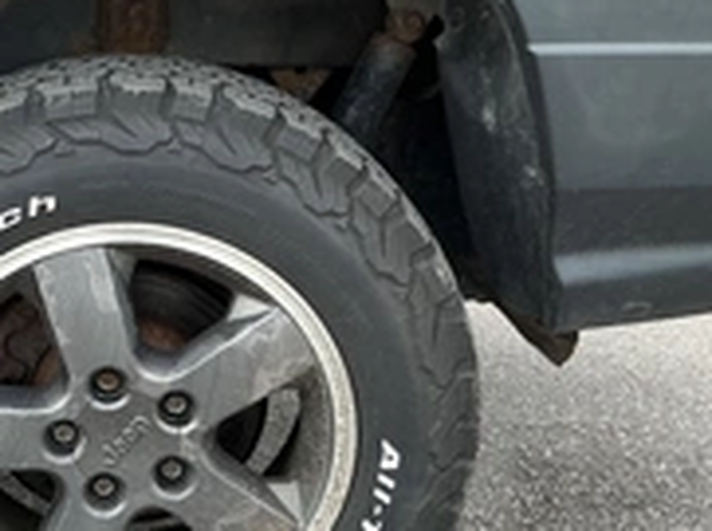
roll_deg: -1.2
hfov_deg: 30.3
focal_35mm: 62
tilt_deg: -18.3
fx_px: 1273
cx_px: 122
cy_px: 338
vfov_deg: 23.5
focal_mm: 3
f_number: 1.8
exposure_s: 1/221
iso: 20
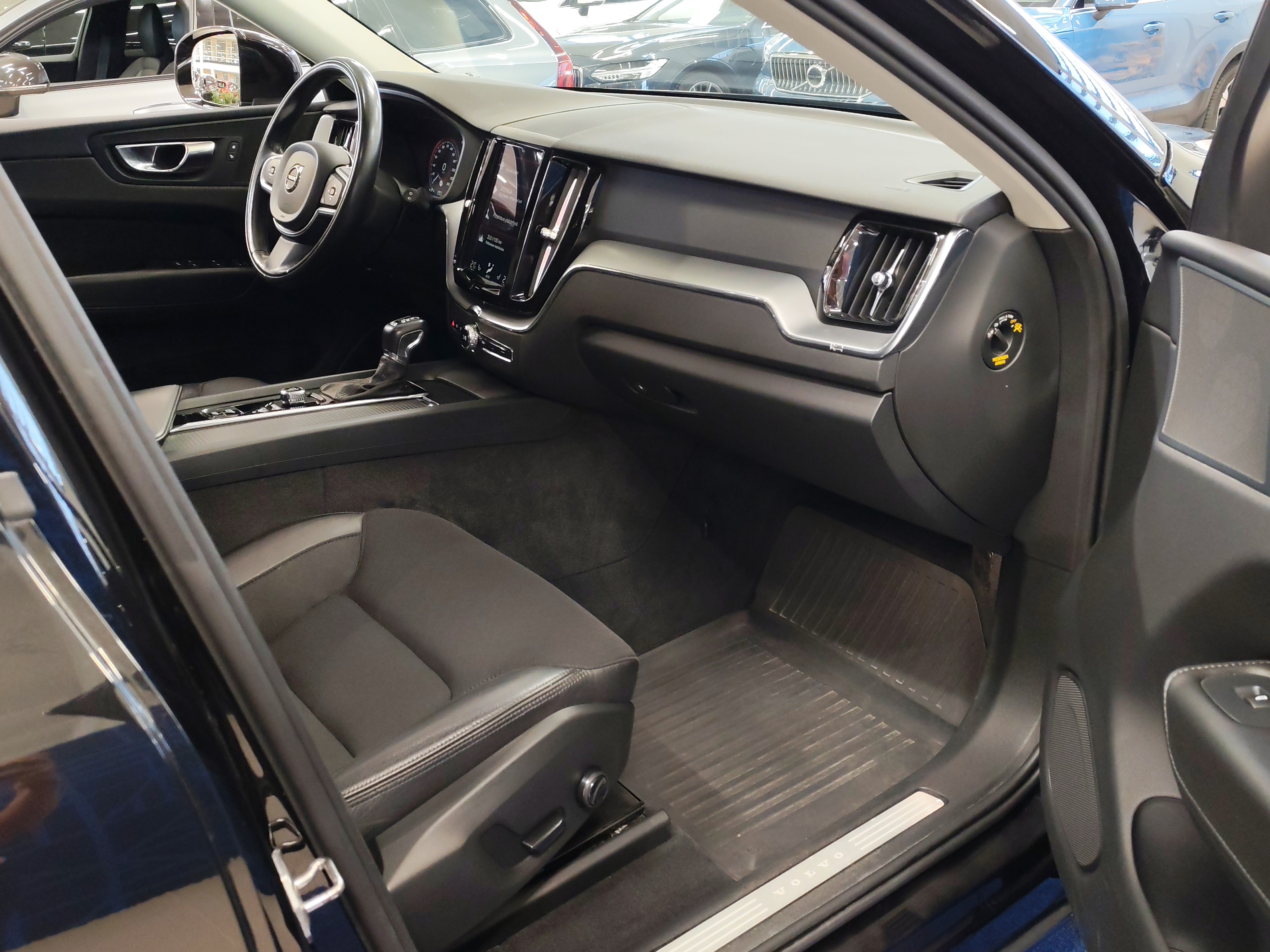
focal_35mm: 33
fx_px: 1211
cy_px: 476
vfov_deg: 42.9
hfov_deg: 55.4
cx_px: 635
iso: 1000
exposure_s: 1/50
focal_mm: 6.12
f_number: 1.9
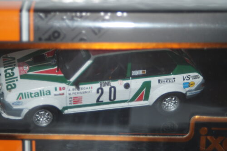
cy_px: 76
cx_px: 114
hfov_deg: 17.1
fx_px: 756
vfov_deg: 11.4
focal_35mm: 120
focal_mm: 80
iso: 200
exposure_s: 1/60
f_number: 5.6
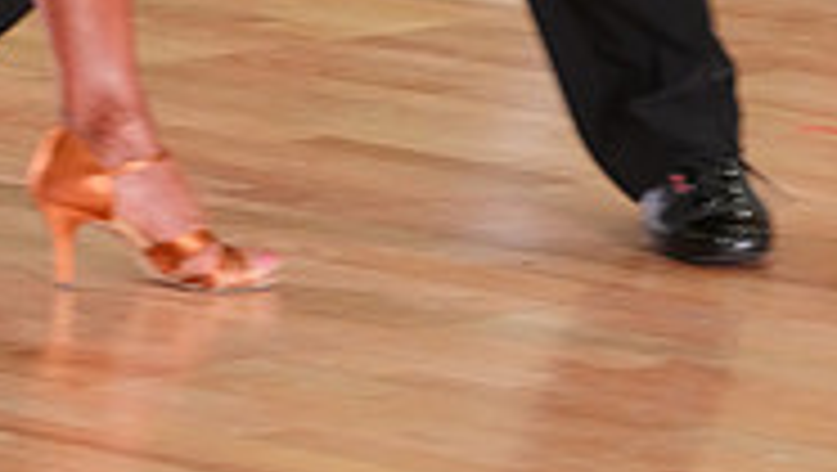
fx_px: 10240
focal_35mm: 461
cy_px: -787
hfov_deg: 4.7
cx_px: 133
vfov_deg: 2.6
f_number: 5.6
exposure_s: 1/200
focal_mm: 141
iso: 3200
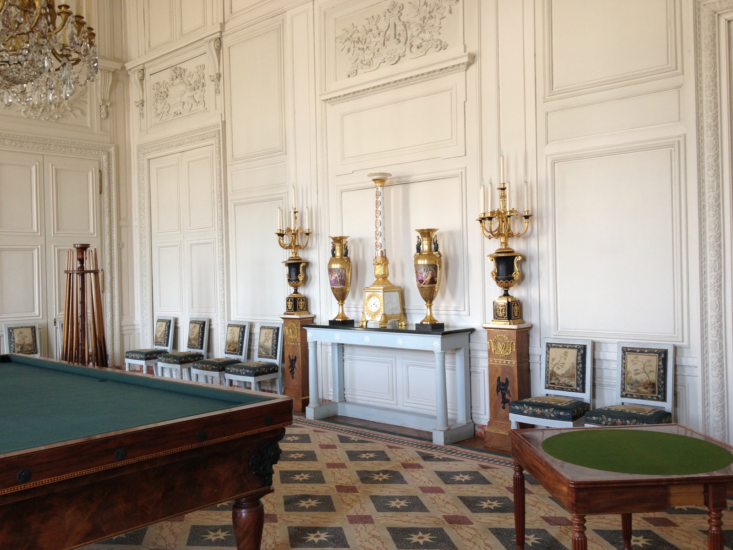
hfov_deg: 52.6
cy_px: 275
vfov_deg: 40.7
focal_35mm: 35
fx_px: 741
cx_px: 366
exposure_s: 1/20
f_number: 2.4
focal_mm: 4.28
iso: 64
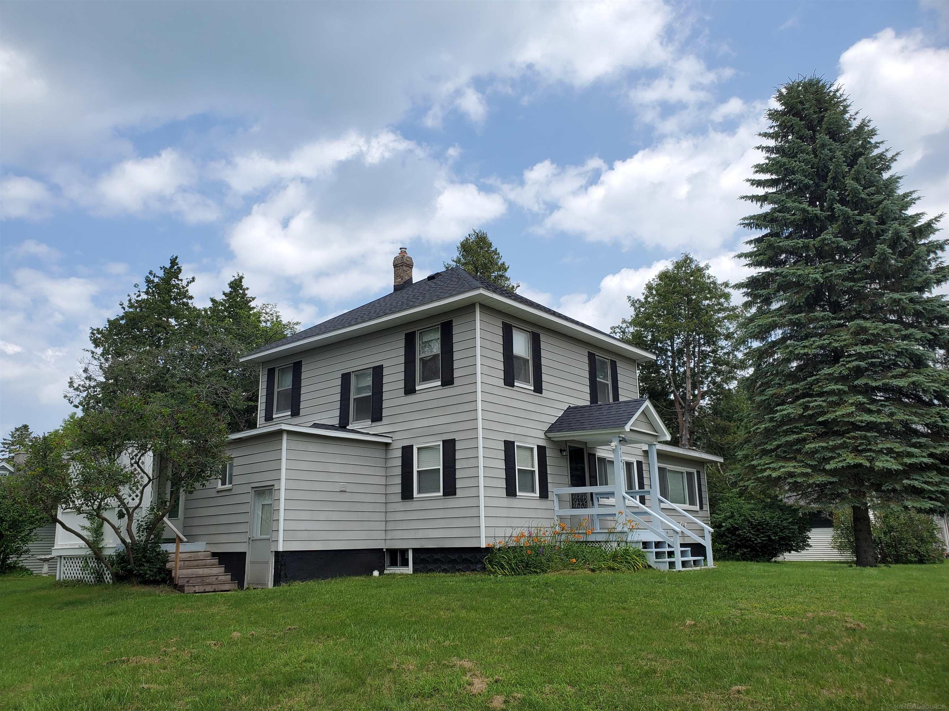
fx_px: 713
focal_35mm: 26
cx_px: 474
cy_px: 356
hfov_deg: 67.3
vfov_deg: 53.1
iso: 50
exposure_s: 1/1567
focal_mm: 4.3
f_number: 2.4
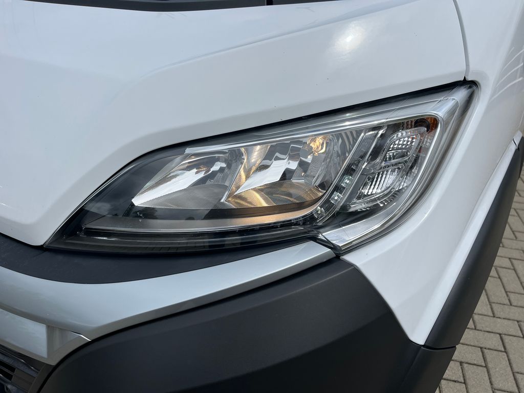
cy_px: 196
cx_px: 262
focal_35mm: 26
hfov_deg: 67.3
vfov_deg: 53.1
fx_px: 394
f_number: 1.6
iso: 50
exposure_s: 1/5848
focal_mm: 5.1
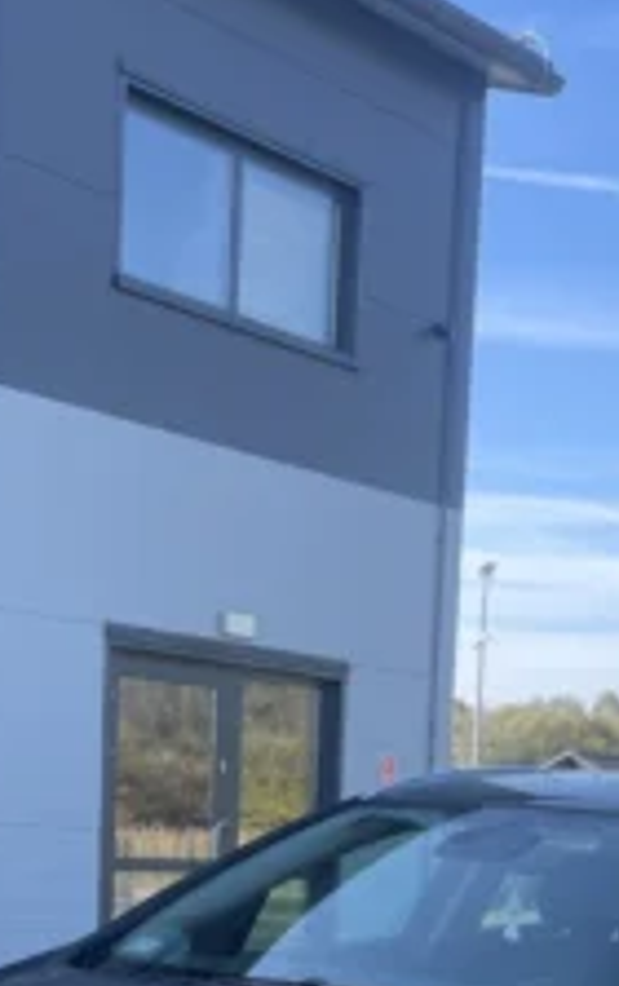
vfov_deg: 25.5
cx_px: 433
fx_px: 1991
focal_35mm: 74
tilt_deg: -5.8
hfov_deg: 17.6
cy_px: 1127
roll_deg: -2.2
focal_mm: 4.2
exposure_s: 1/686
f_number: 1.6
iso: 32
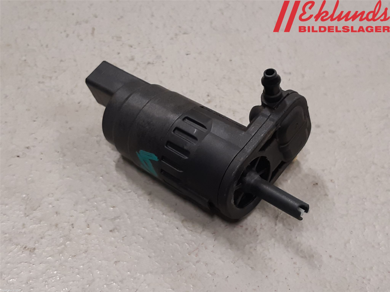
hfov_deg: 67.3
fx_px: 293
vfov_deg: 53.1
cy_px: 146
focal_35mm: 26
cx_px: 195
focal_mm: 3.93
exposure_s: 1/50
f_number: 1.7
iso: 100
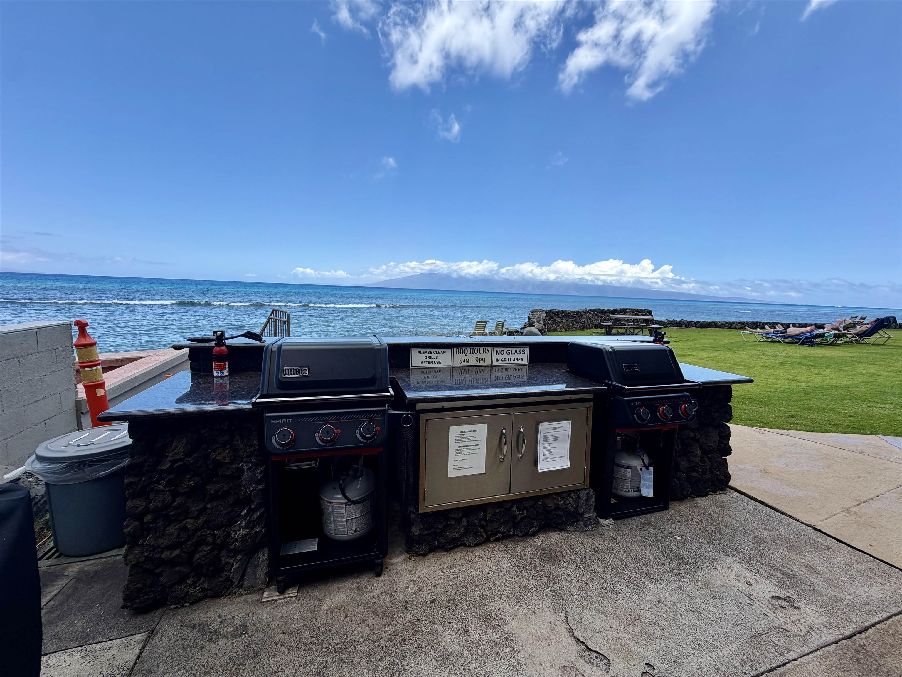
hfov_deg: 102.1
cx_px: 451
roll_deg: -2.5
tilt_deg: -7.2
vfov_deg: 85.7
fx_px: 365
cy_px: 338
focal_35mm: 14
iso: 25
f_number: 2.2
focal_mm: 2.22
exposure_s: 1/770
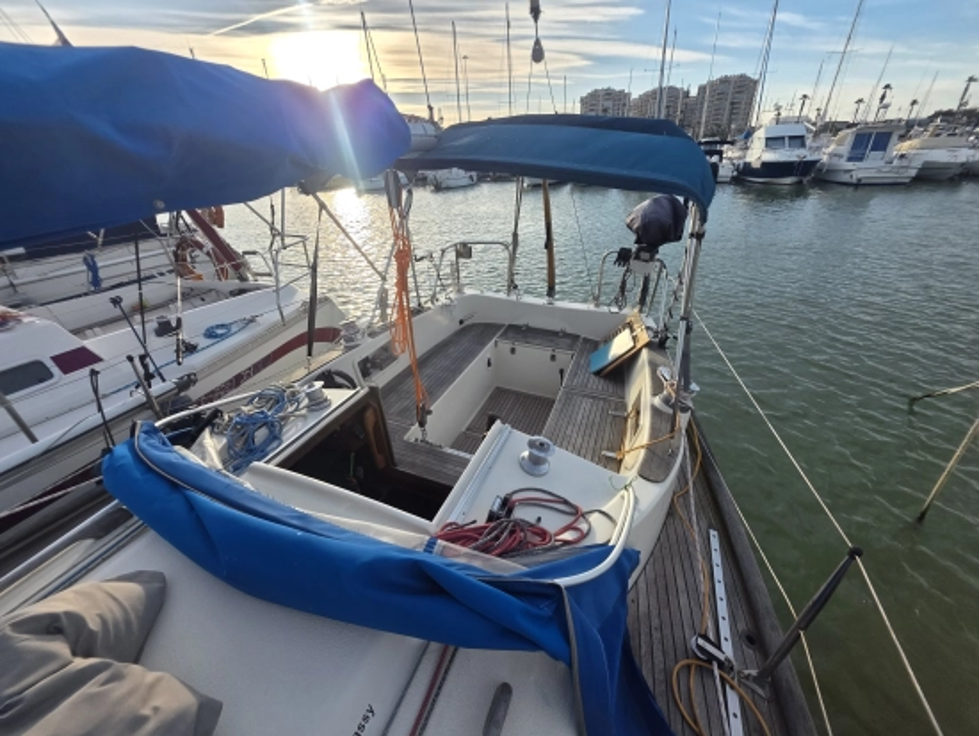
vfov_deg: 90.0
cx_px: 490
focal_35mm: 13
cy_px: 368
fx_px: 368
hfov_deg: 106.2
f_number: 1.9
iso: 40
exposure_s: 1/1013
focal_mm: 2.2
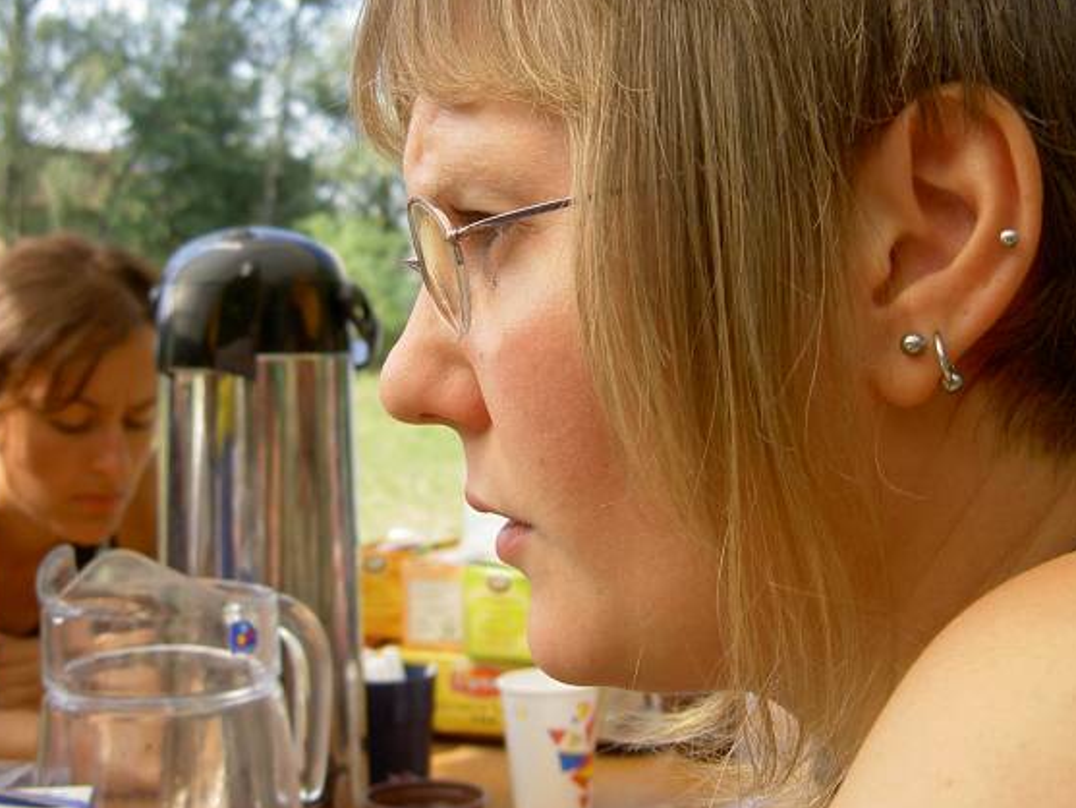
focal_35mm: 56
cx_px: 500
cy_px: 280
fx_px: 1741
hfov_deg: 34.3
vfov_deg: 26.0
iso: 100
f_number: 2.8
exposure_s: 1/200
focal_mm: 8
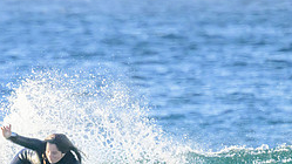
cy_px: 201
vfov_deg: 0.6
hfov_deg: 1.0
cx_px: 64
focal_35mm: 2089
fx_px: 16173
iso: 4000
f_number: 11
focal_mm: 800
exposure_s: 1/2000
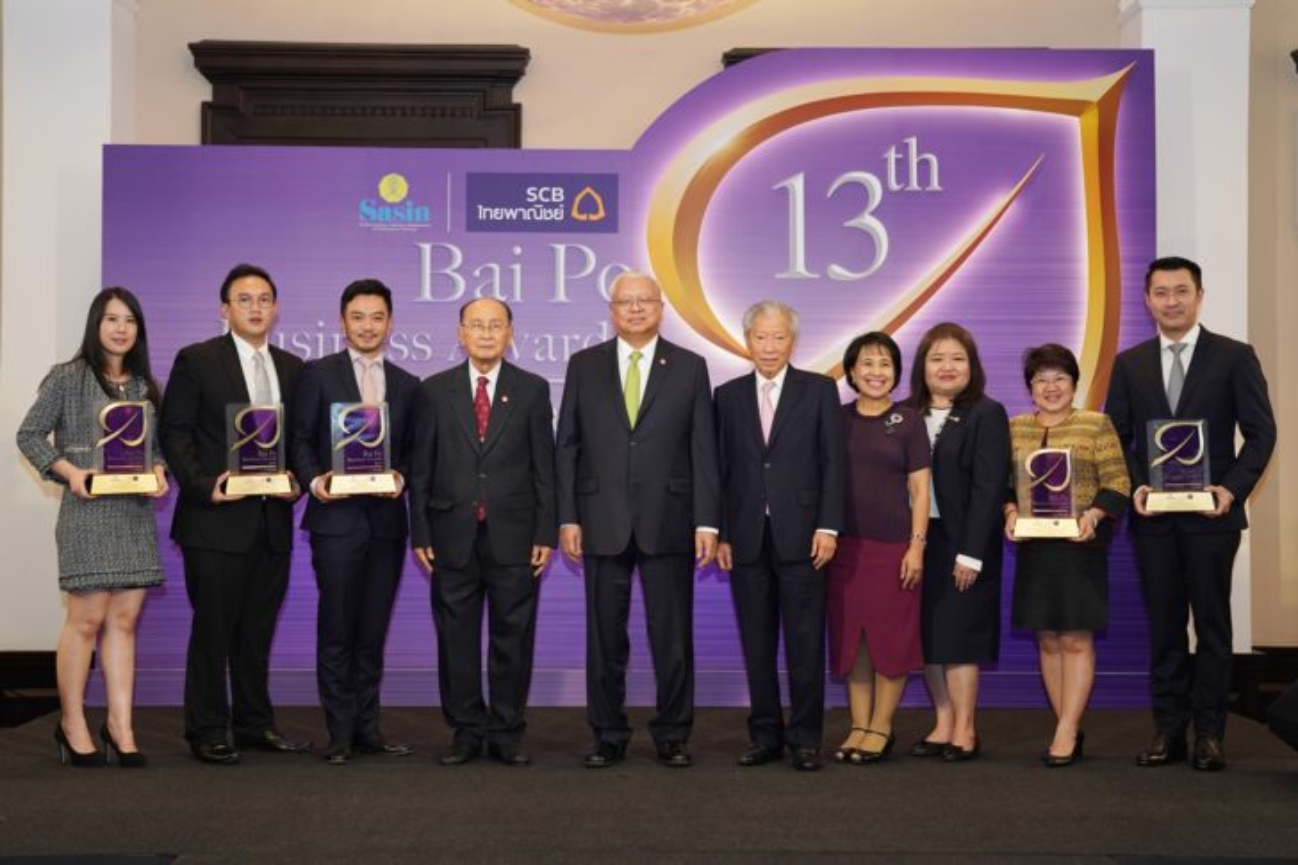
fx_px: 1514
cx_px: 649
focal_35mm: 42
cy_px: 432
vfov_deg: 31.9
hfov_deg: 46.4
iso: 800
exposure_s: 1/125
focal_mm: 42
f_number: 4
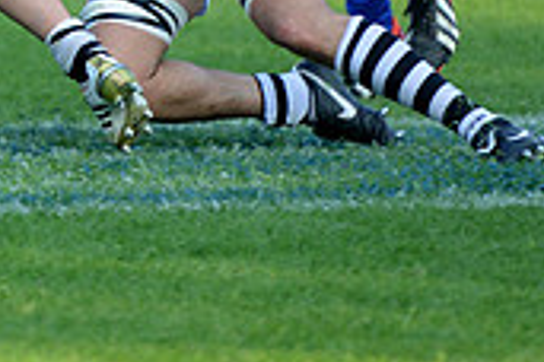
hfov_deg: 3.1
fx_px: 10018
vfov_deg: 2.1
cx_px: -181
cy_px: -230
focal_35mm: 663
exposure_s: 1/500
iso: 320
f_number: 2.8
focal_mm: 195
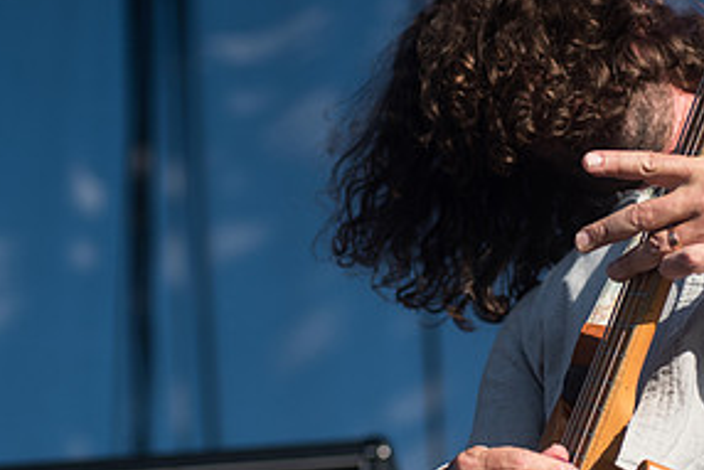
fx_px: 3169
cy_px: 181
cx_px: 418
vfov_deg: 8.5
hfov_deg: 12.7
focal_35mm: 162
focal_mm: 80
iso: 200
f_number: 4
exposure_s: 1/1250
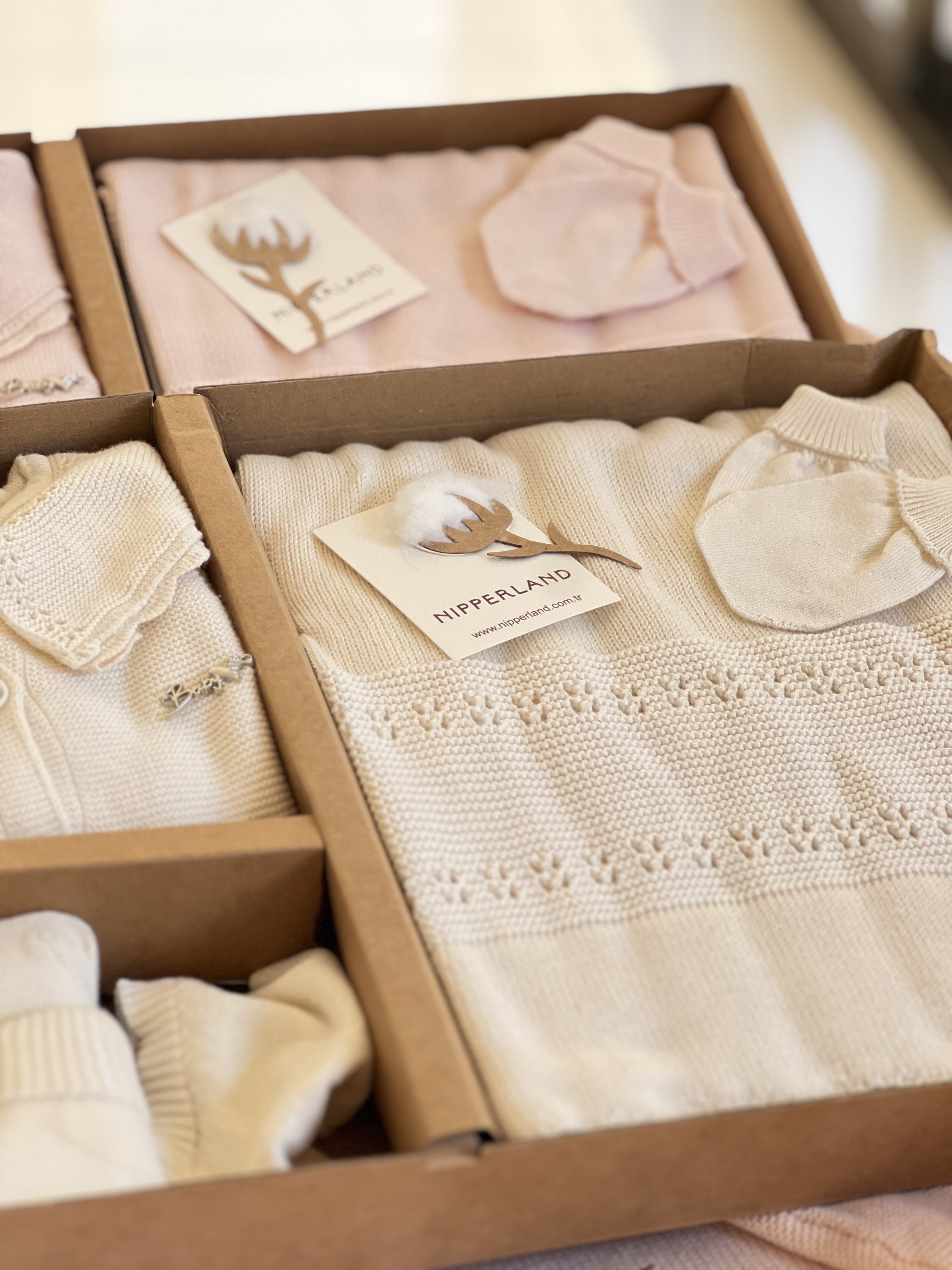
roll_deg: -1.5
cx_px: 476
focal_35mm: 77
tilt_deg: -27.5
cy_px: 635
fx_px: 2824
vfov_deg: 25.3
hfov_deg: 19.1
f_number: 2.8
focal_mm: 9
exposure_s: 1/121
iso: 125
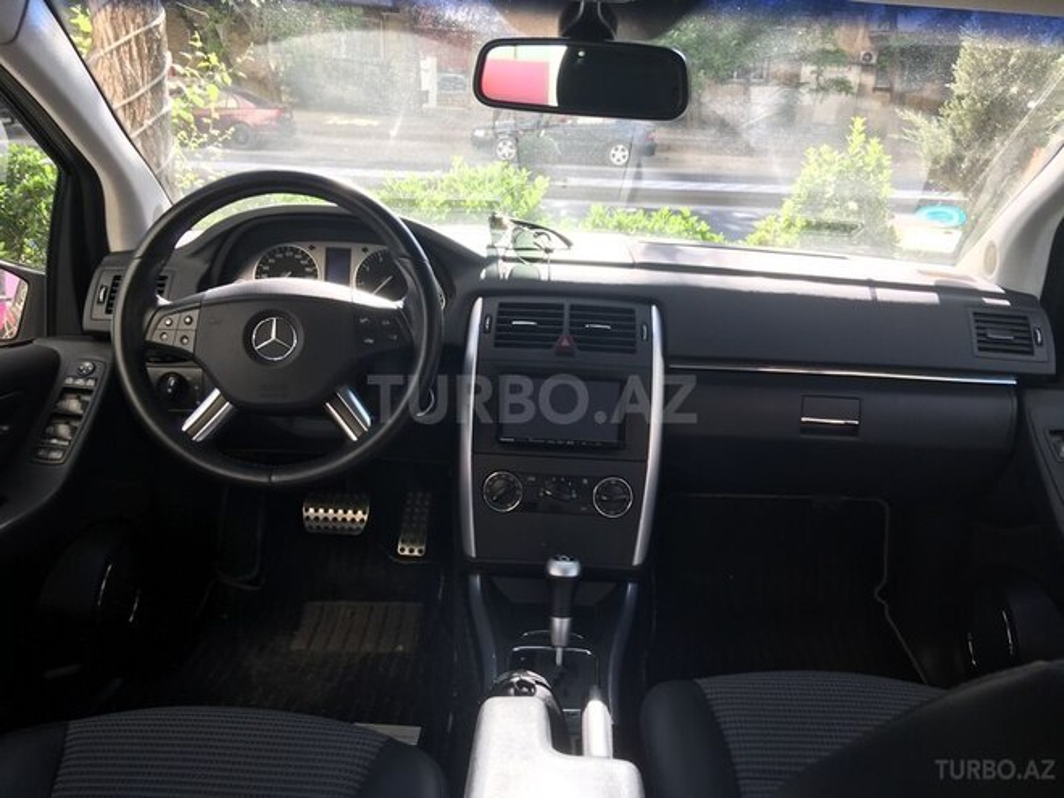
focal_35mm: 29
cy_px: 399
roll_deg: -2.2
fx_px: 891
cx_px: 532
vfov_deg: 48.2
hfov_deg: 61.7
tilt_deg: -17.3
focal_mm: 4.15
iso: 25
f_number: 2.2
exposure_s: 1/100
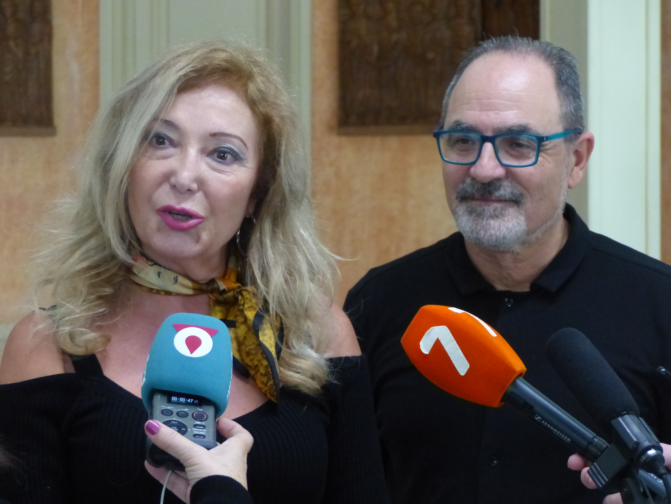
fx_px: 2016
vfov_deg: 14.2
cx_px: 336
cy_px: 252
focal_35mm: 104
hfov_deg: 18.9
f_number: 2.8
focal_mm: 18.7
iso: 800
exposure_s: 1/160
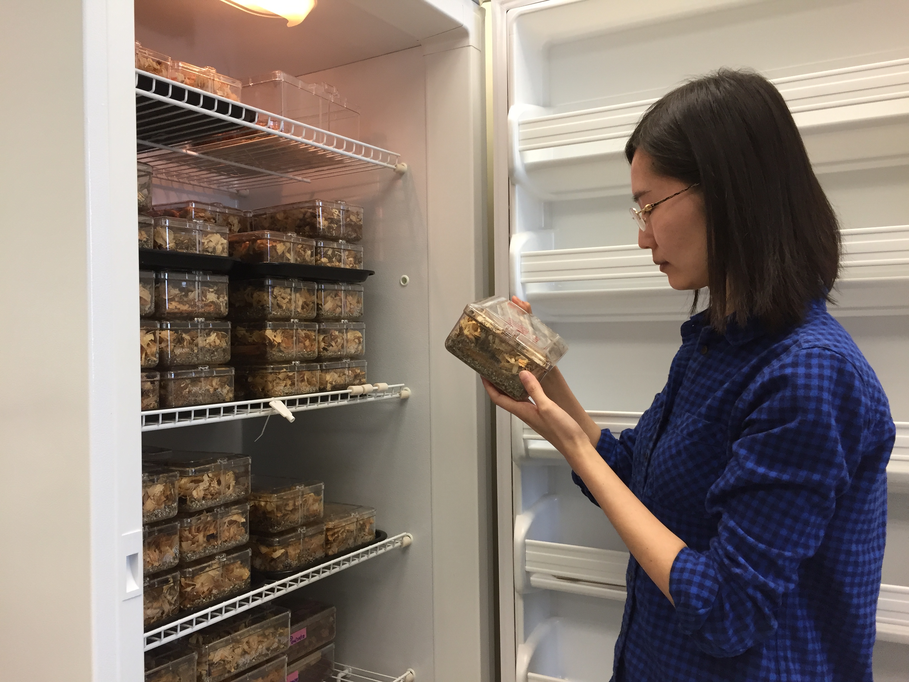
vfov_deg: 48.2
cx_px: 454
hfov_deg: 61.7
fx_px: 762
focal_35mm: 29
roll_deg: +0.5
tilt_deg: -0.4
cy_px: 341
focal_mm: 4.15
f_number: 2.2
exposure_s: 1/30
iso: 40
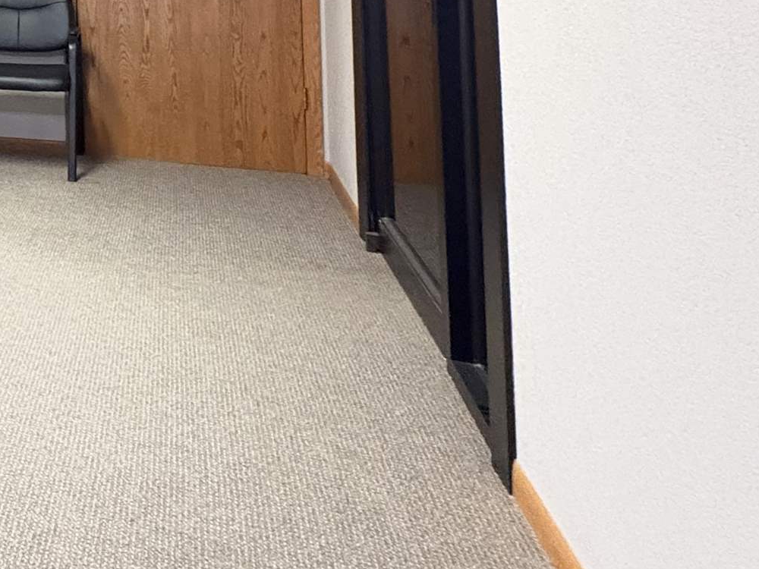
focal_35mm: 43
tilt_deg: +1.5
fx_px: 943
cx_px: -282
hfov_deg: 31.2
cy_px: -94
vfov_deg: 29.4
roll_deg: +1.0
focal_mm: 2.22
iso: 800
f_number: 2.2
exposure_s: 1/40
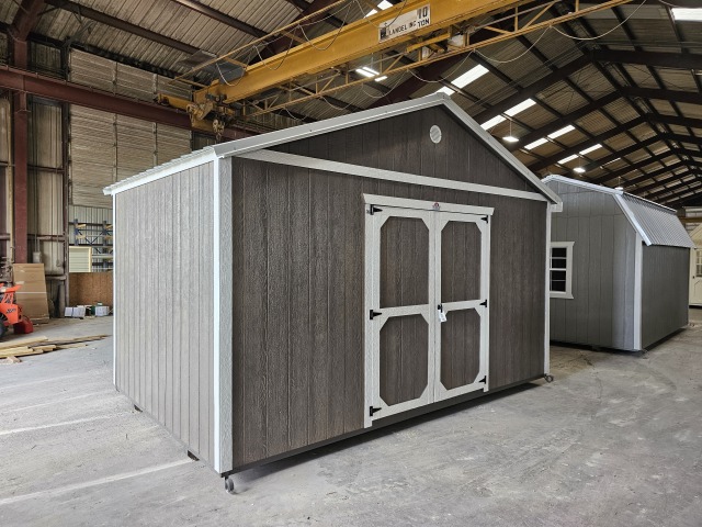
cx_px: 351
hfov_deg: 73.9
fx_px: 466
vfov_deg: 58.9
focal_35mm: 23
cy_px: 264
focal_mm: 6.3
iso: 250
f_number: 1.7
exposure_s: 1/207
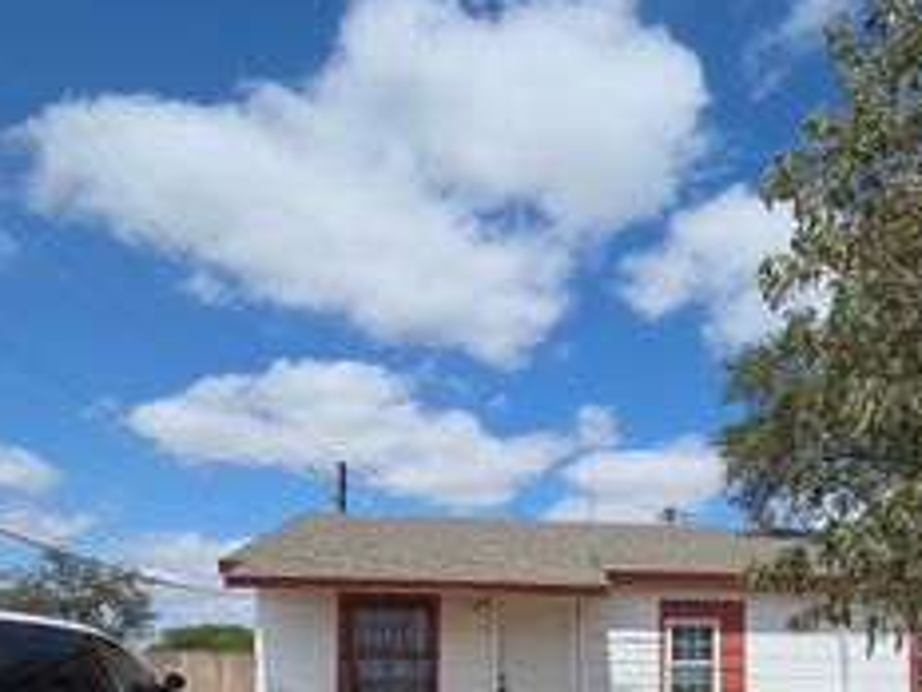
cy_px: 642
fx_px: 746
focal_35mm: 28
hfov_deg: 59.7
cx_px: 703
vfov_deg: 44.5
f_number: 2.2
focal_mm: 2.2
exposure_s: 1/3177
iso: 50
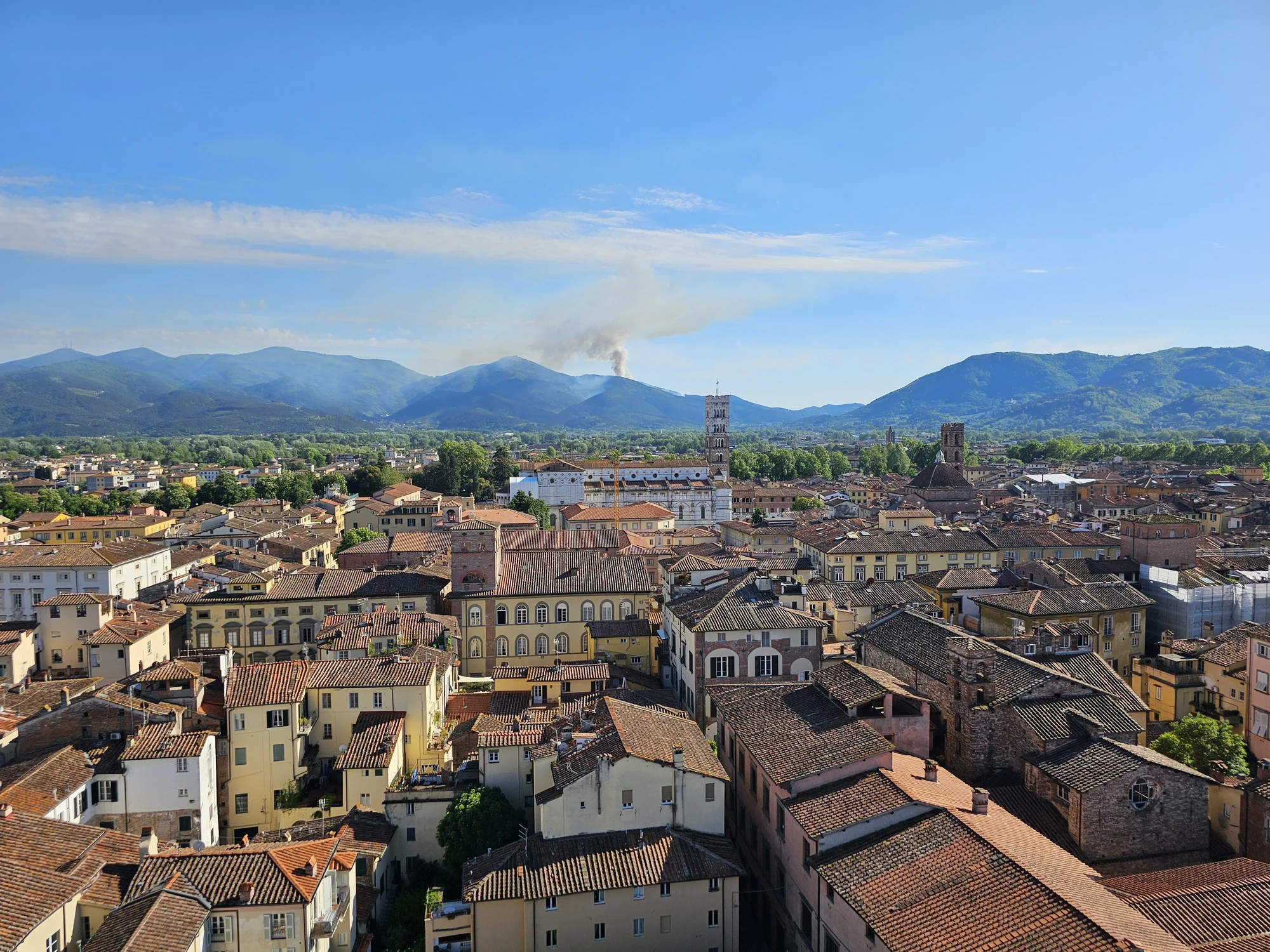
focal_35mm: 23
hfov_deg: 73.9
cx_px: 635
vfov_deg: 58.9
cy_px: 476
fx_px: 844
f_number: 1.7
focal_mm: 6.3
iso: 10
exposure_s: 1/902
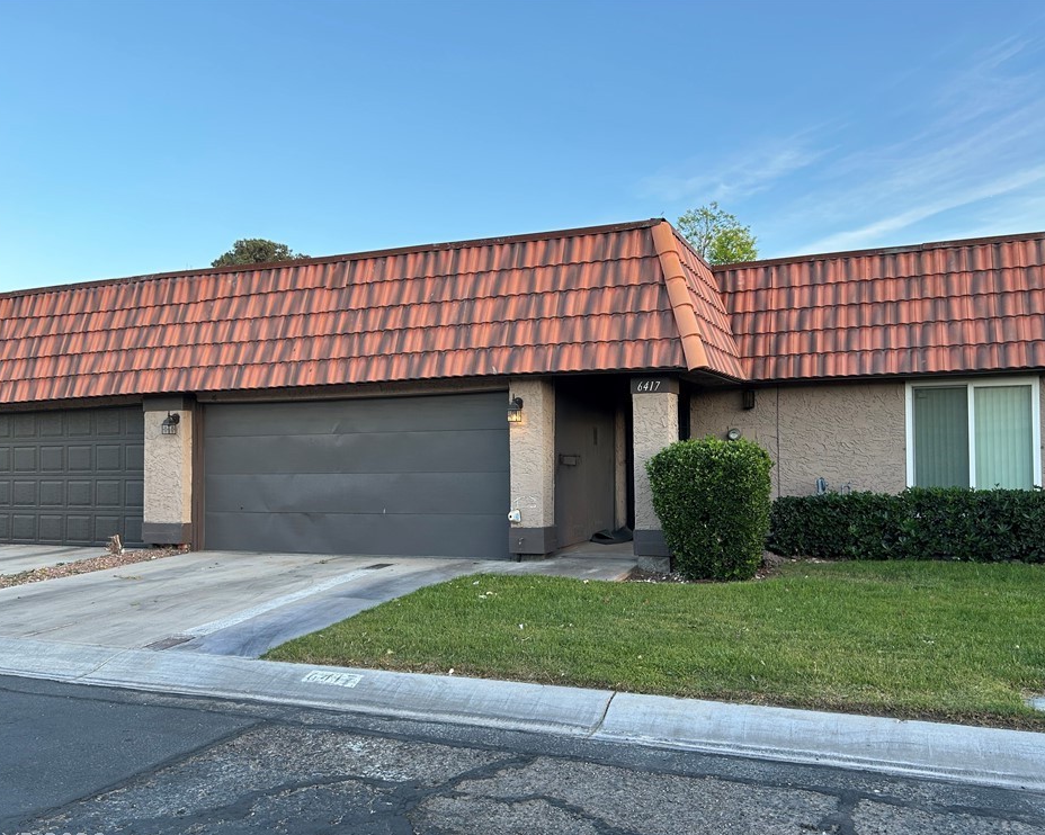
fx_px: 866
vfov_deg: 51.5
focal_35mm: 28
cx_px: 560
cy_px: 429
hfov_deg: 62.2
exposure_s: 1/160
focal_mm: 5.7
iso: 64
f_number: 1.5
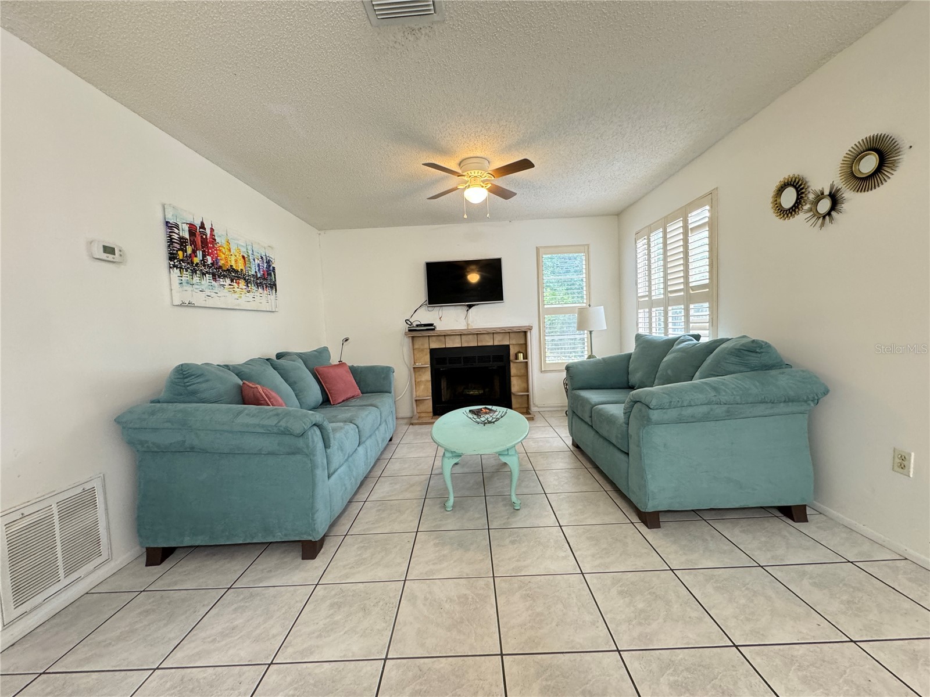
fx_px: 376
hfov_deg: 102.1
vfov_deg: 85.7
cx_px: 465
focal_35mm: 14
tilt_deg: -3.3
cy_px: 348
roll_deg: +2.7
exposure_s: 1/60
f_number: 2.2
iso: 250
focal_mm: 2.22
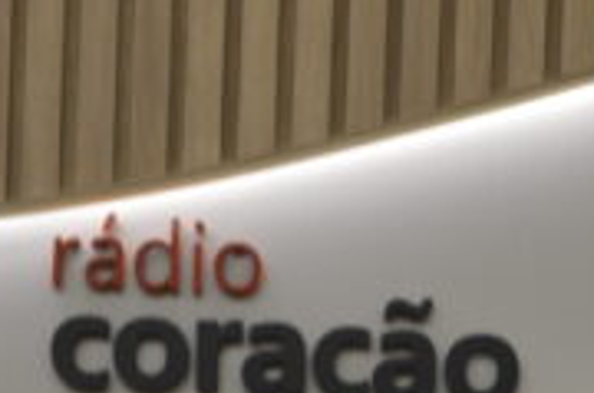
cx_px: 587
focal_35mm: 154
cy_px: 1115
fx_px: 2534
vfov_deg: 7.8
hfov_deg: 13.2
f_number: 3.5
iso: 400
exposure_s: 1/60
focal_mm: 18
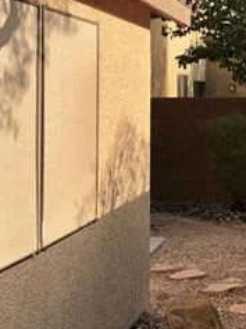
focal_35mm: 71
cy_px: 86
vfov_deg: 27.1
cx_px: 229
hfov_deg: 20.2
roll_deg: -0.5
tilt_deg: +2.2
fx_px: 675
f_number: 1.8
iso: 20
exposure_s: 1/578
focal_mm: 4
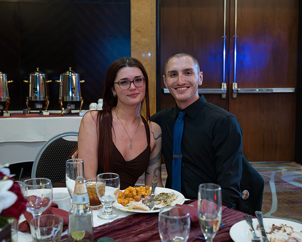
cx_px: 143
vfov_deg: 34.8
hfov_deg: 42.9
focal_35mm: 43
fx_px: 384
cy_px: 101
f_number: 3.5
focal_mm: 32
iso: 2500
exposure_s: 1/125
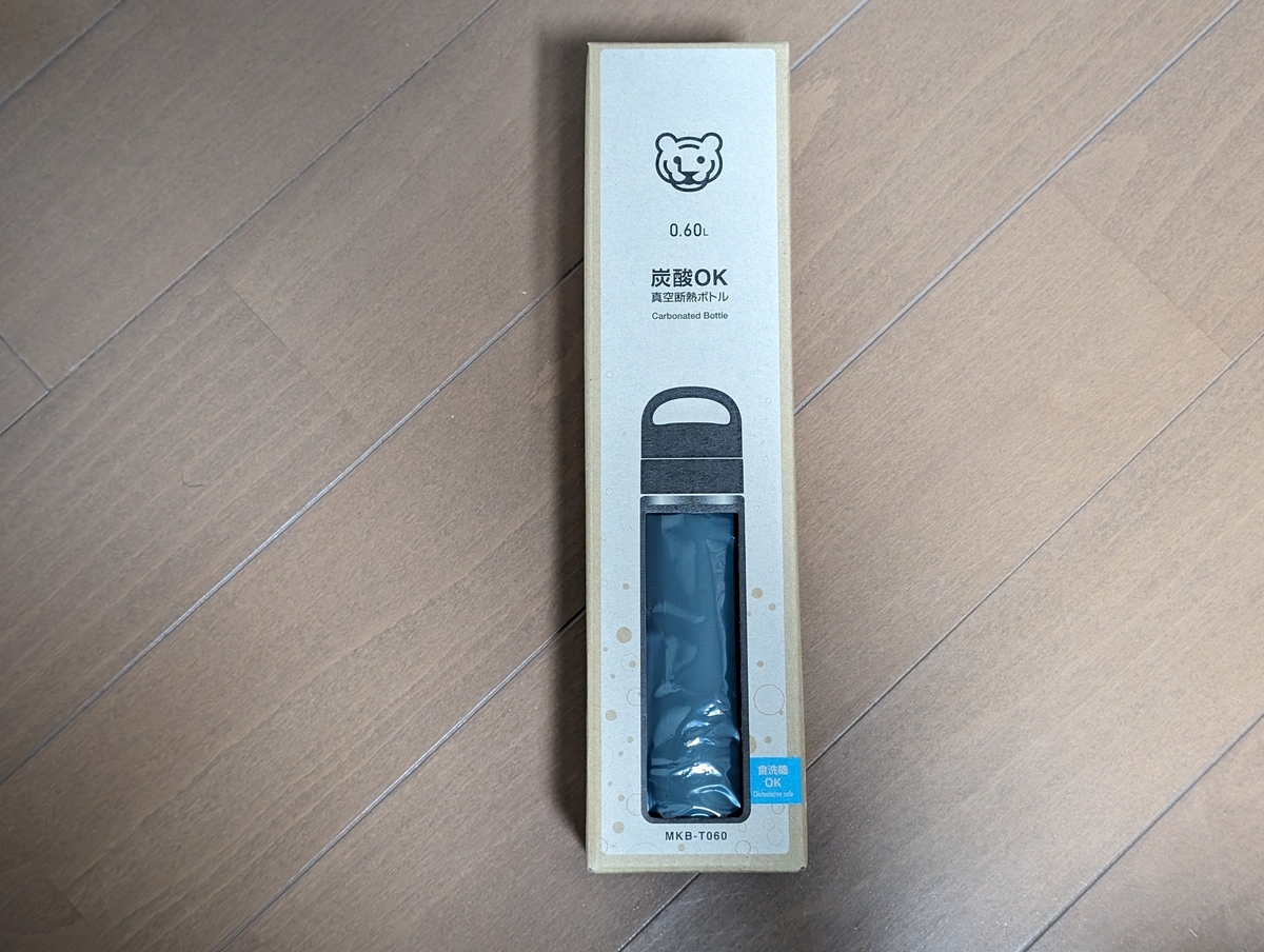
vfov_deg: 29.8
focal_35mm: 49
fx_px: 1792
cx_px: 632
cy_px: 476
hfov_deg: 38.9
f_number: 1.68
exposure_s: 1/25
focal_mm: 6.9
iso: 342
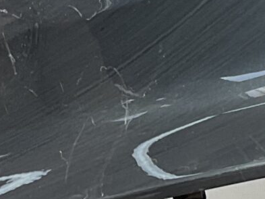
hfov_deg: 10.4
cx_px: 59
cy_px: 191
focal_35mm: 189
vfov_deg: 7.8
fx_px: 1447
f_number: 1.8
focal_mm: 3
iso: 16
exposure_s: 1/338
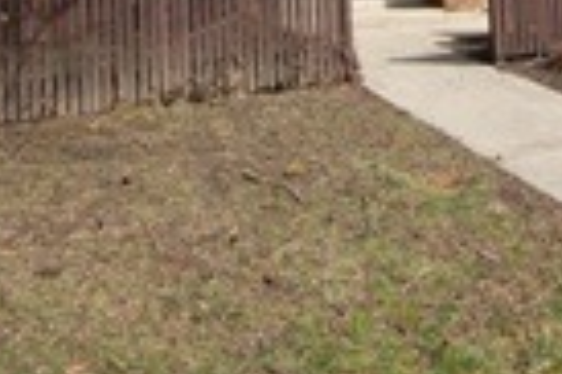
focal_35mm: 49
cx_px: 340
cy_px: -148
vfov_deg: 23.3
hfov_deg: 40.2
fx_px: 764
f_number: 9
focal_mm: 10
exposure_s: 1/320
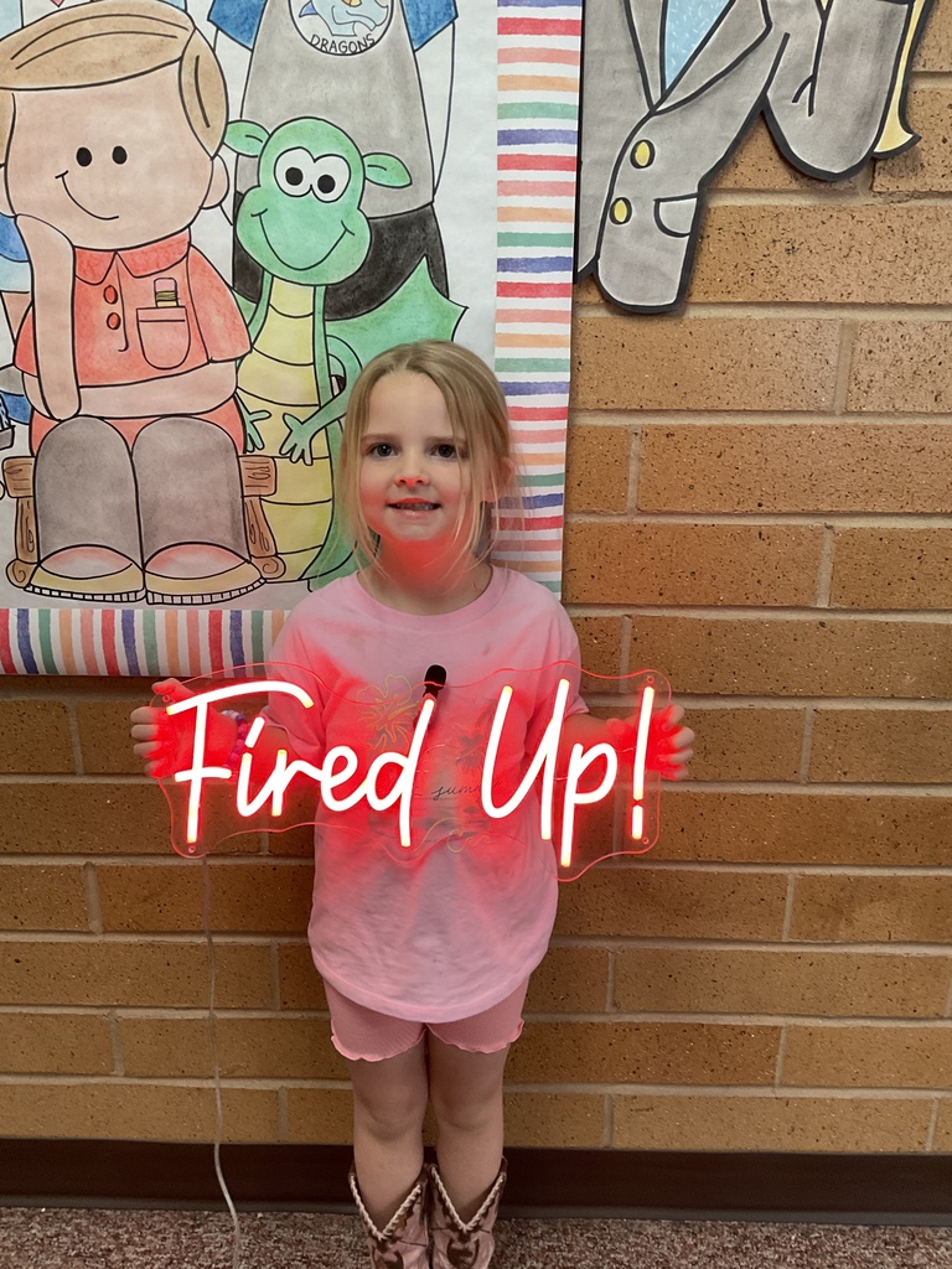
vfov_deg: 61.7
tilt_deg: -17.8
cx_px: 476
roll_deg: -0.8
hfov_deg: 48.2
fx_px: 1063
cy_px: 634
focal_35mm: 29
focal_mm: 3
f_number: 1.8
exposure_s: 1/60
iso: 125
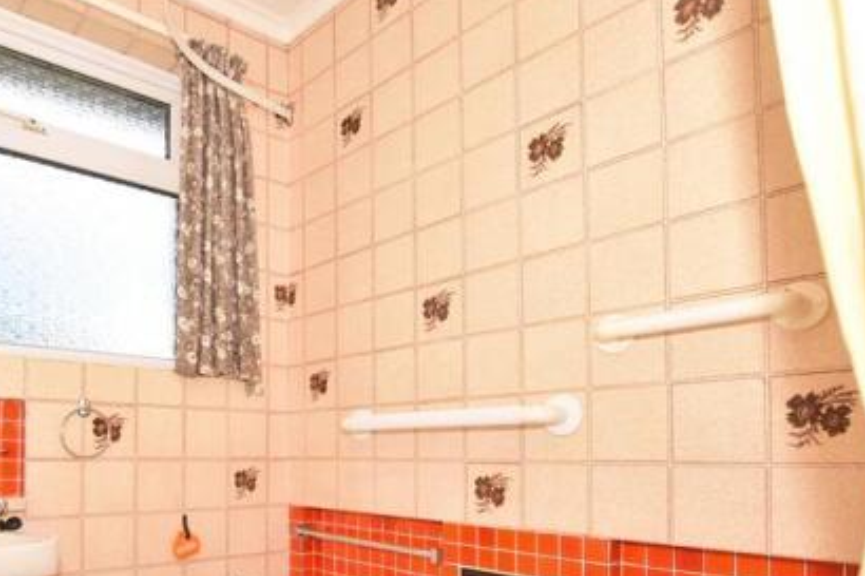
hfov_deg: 70.7
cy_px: 440
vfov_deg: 50.6
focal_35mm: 24
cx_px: 262
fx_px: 576
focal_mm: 10
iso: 200
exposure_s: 1/200
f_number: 8
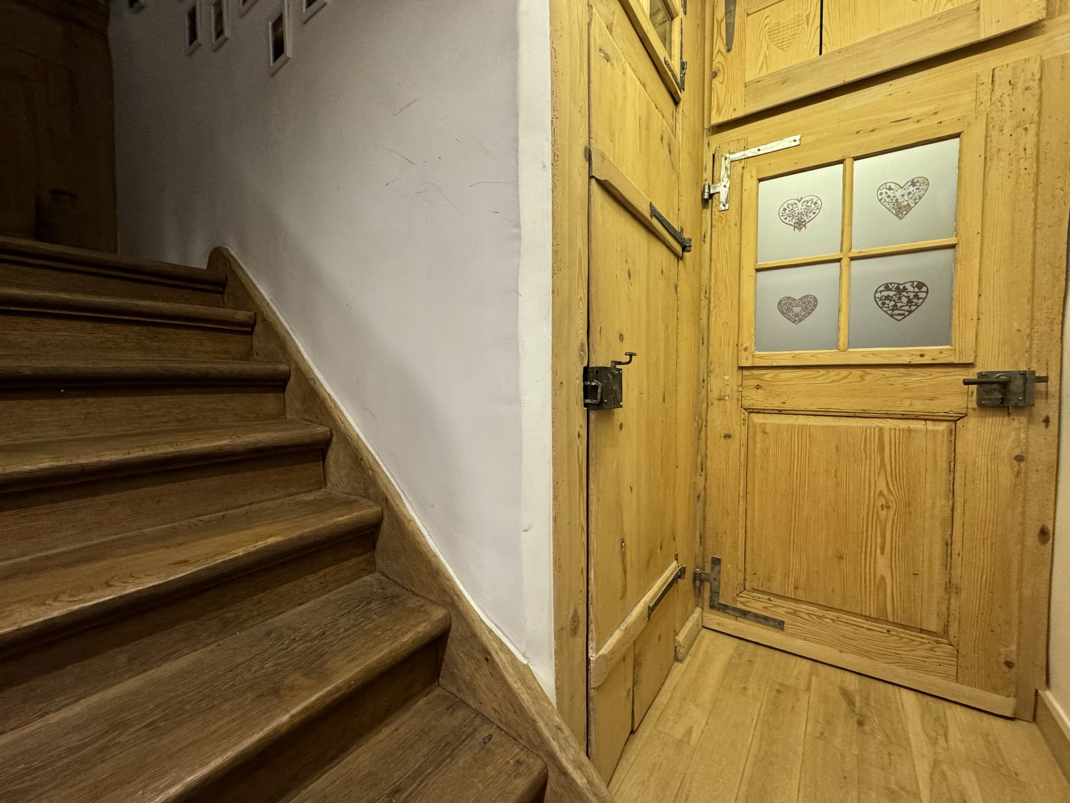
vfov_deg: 85.7
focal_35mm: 14
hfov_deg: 102.1
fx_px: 433
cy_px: 402
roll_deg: +0.6
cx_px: 535
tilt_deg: -2.3
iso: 500
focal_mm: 2.22
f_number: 2.2
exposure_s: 1/50
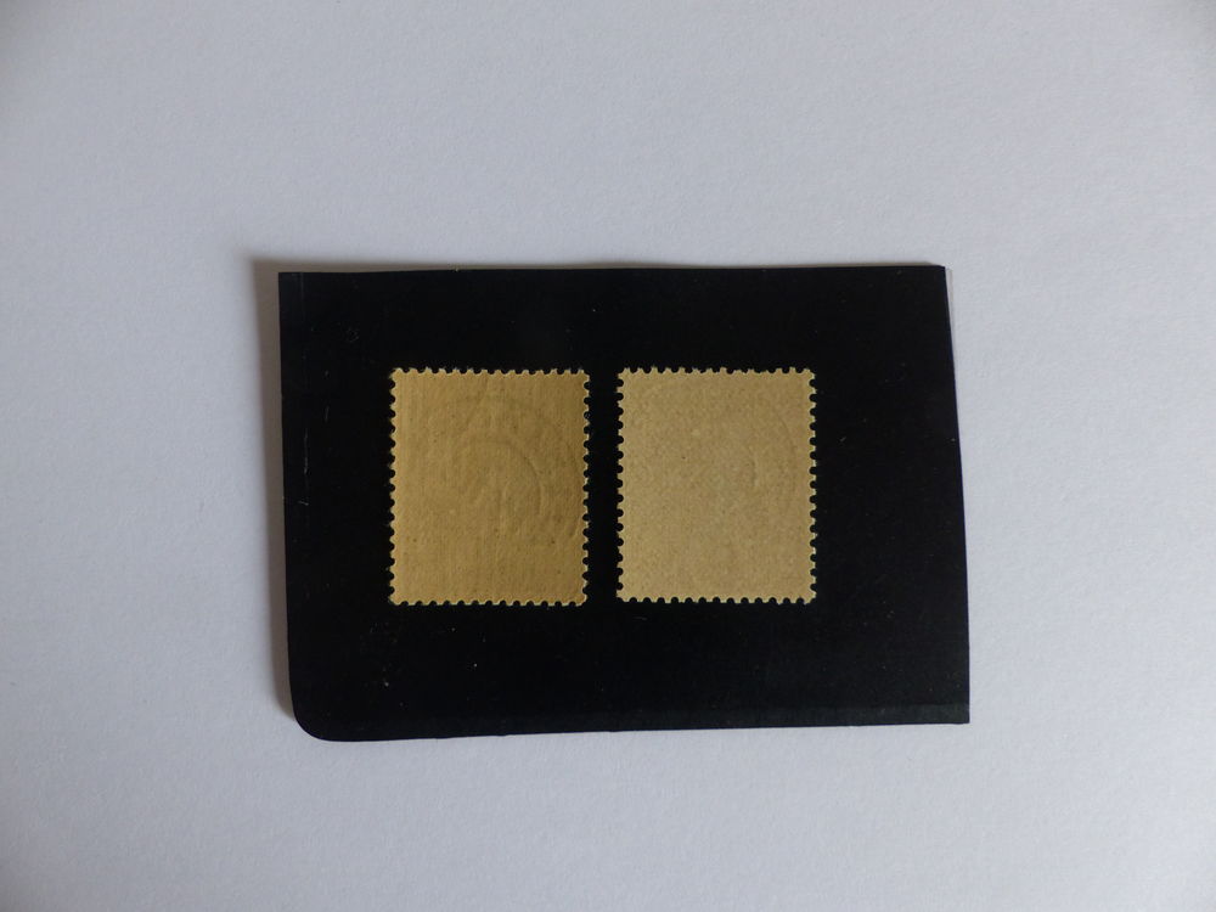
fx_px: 878
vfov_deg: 54.9
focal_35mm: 25
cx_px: 608
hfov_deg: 69.4
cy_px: 456
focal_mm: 4.5
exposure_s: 1/60
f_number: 2.8
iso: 250
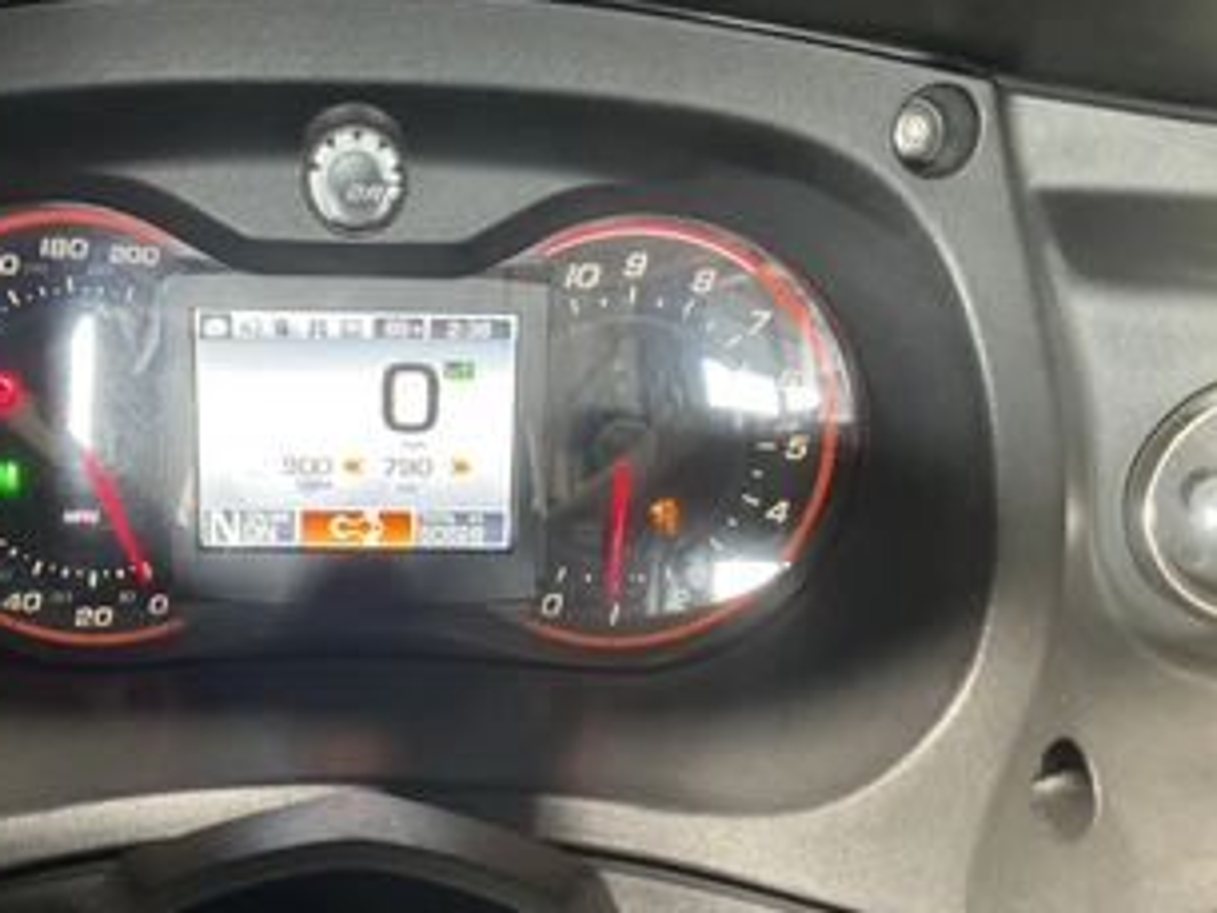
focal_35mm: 38
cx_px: 423
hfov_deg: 48.3
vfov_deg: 37.5
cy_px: 586
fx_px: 1336
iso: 250
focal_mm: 3
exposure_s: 1/34
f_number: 1.8
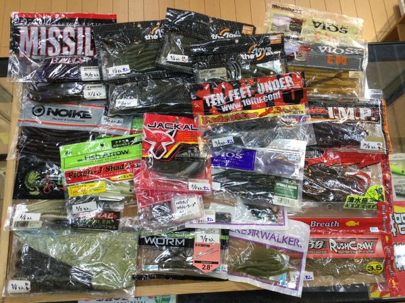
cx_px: 202
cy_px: 152
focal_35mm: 31
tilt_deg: -75.2
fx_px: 363
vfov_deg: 45.4
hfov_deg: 58.4
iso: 32
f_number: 2.4
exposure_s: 1/40
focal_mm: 3.3
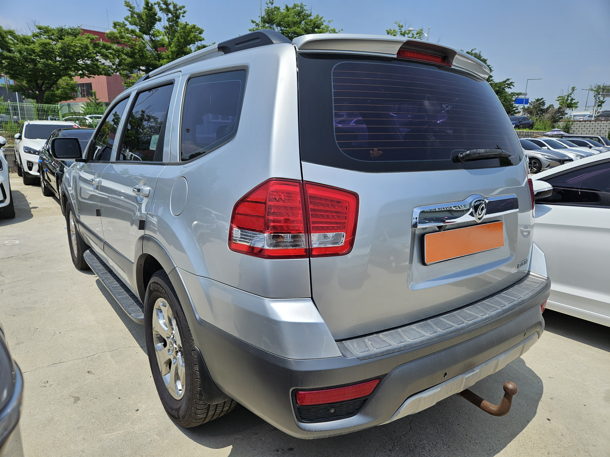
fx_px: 405
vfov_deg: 58.9
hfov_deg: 73.9
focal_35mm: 23
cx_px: 305
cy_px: 228
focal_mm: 5.4
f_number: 1.8
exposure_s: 1/3464
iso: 25
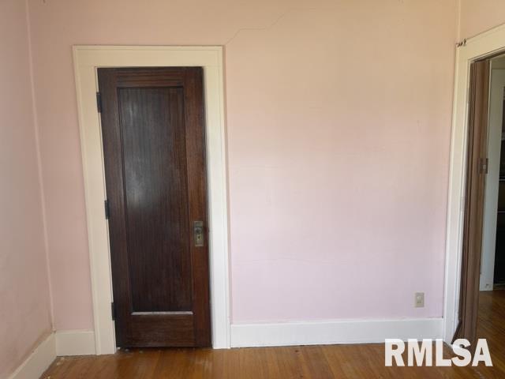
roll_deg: +2.6
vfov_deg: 54.9
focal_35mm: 25
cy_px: 190
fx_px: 365
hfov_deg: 69.4
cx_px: 252
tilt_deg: -7.2
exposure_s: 1/121
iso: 50
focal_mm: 5.1
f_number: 1.6
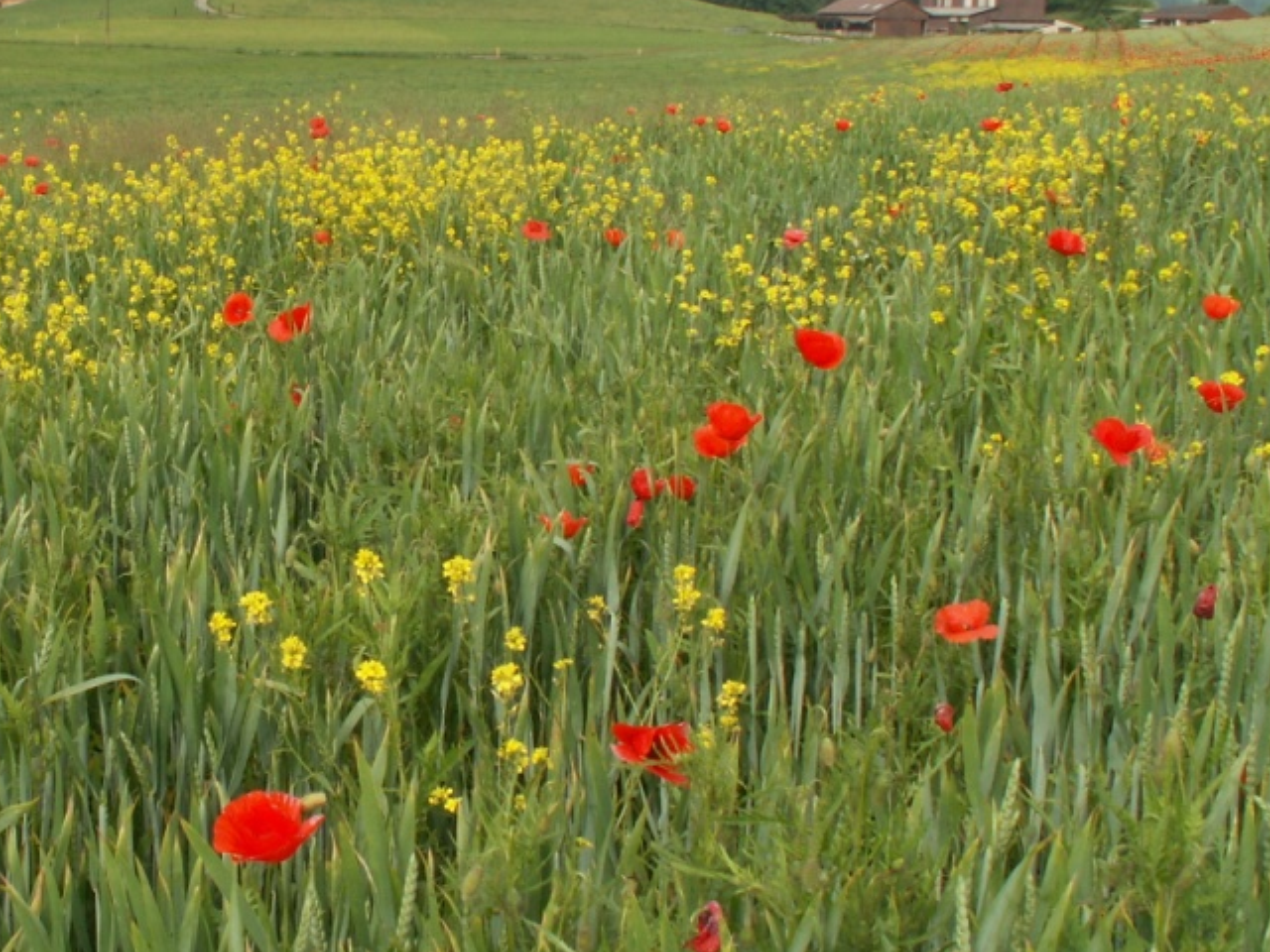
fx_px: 2055
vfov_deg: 26.1
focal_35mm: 56
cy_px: 424
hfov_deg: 33.6
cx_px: 310
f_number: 5.6
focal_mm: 5.86
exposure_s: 1/160
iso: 50
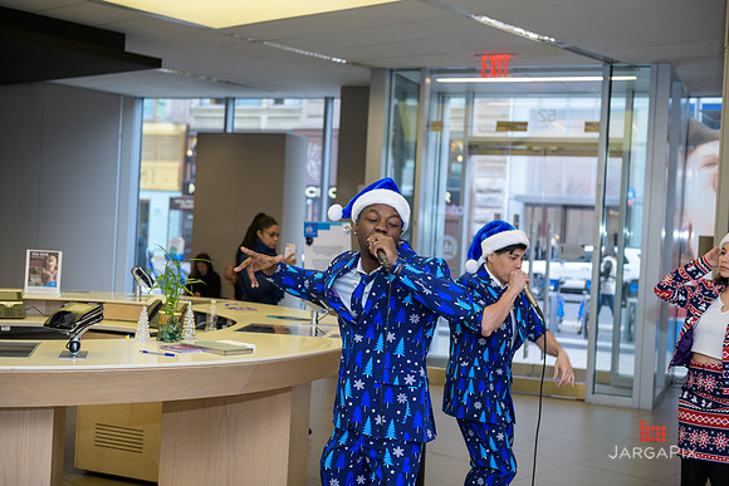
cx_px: 364
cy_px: 243
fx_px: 972
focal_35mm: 48
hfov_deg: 41.1
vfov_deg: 28.1
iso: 400
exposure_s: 1/125
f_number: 3.2
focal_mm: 48
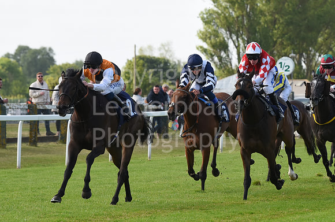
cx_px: 168
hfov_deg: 11.8
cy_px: 111
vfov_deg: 7.8
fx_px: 1625
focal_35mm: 175
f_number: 5.6
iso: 800
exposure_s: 1/2000
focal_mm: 175
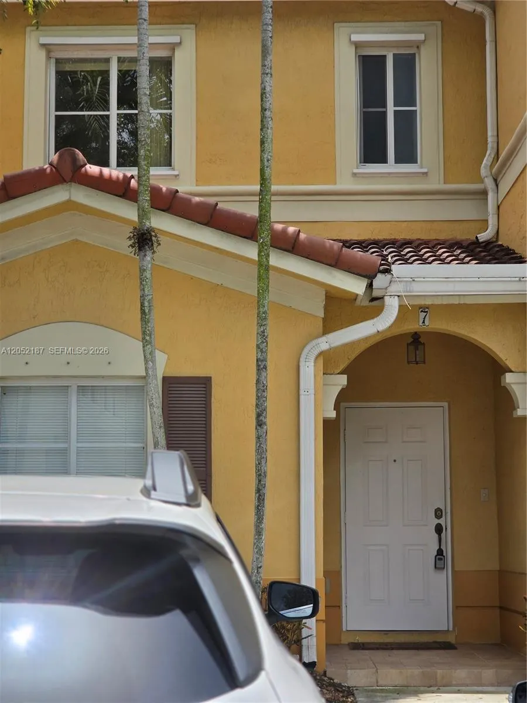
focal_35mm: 69
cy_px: 352
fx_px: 1401
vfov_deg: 28.2
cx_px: 264
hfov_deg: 21.3
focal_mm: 7
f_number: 2.4
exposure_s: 1/799
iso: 25
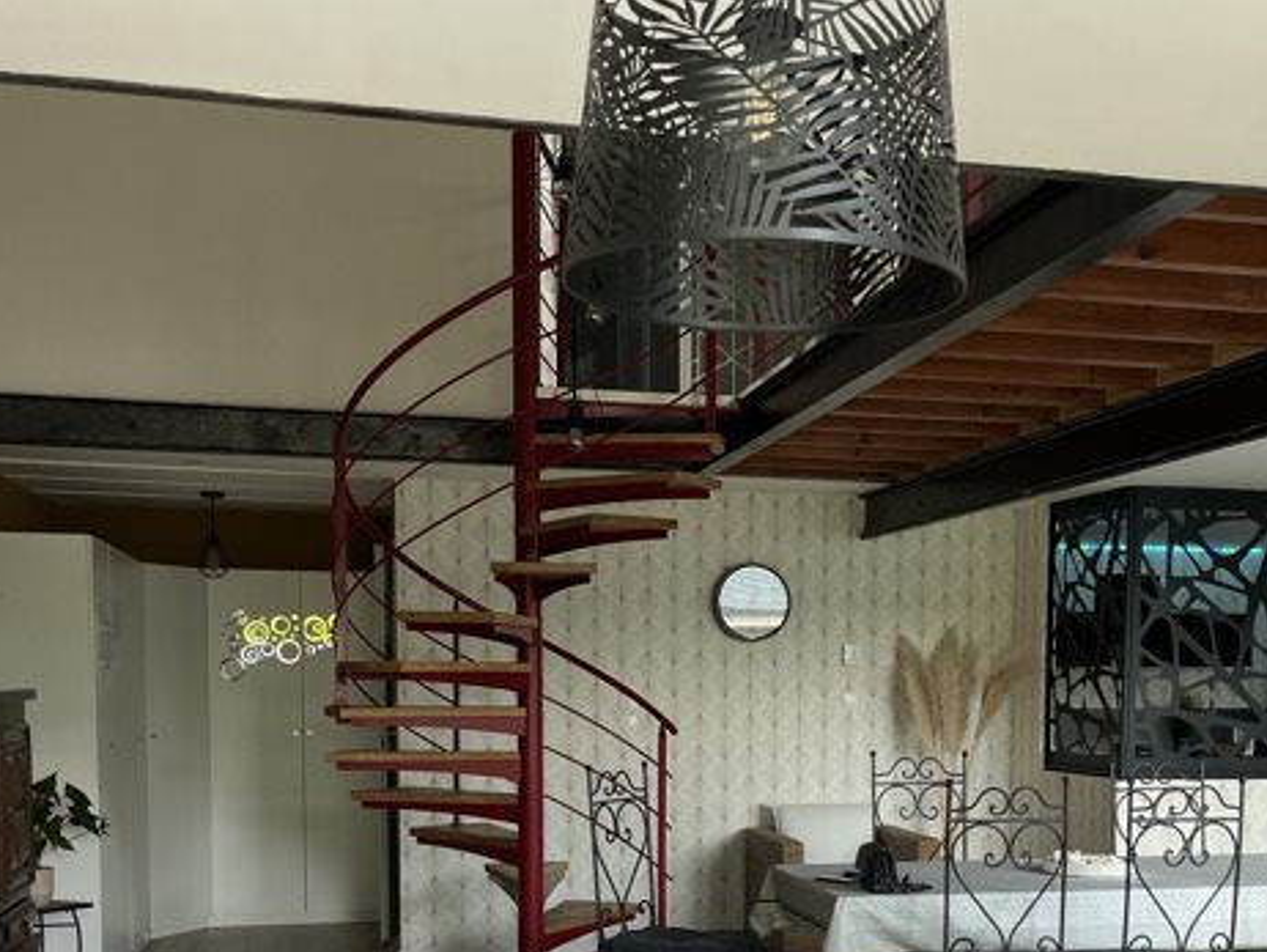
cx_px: 790
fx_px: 1648
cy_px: 793
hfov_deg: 41.8
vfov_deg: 31.2
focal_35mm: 45
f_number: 1.6
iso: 80
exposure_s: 1/121
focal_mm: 5.1
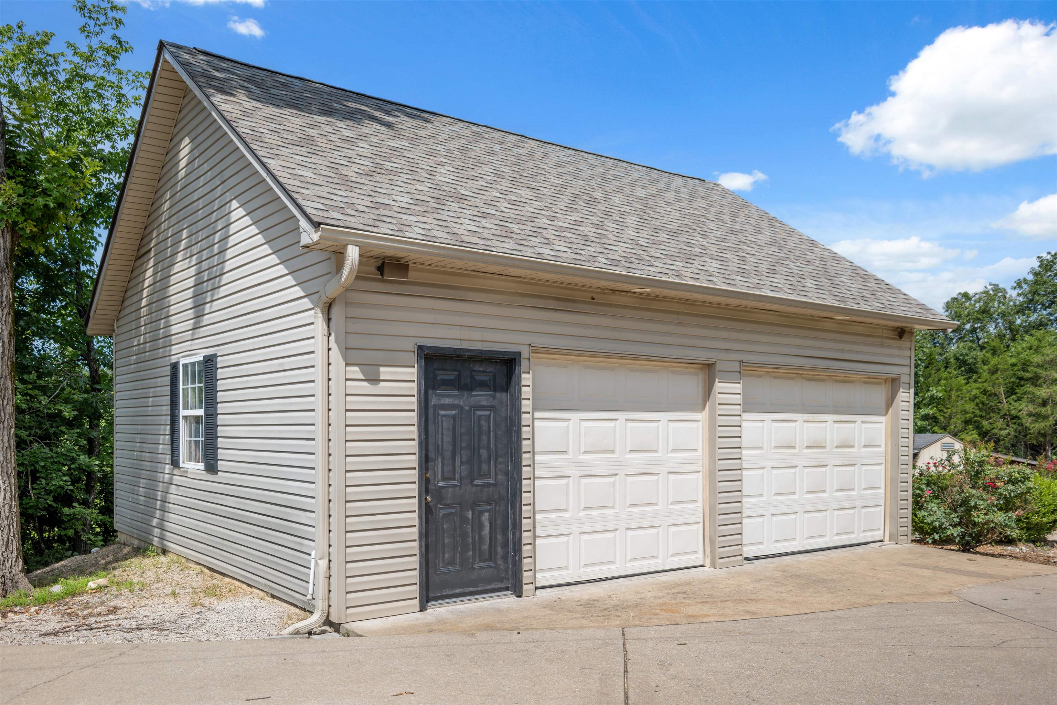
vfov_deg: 45.0
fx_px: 851
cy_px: 352
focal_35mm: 29
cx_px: 528
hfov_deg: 63.7
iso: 100
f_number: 4
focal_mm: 29
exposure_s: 1/500
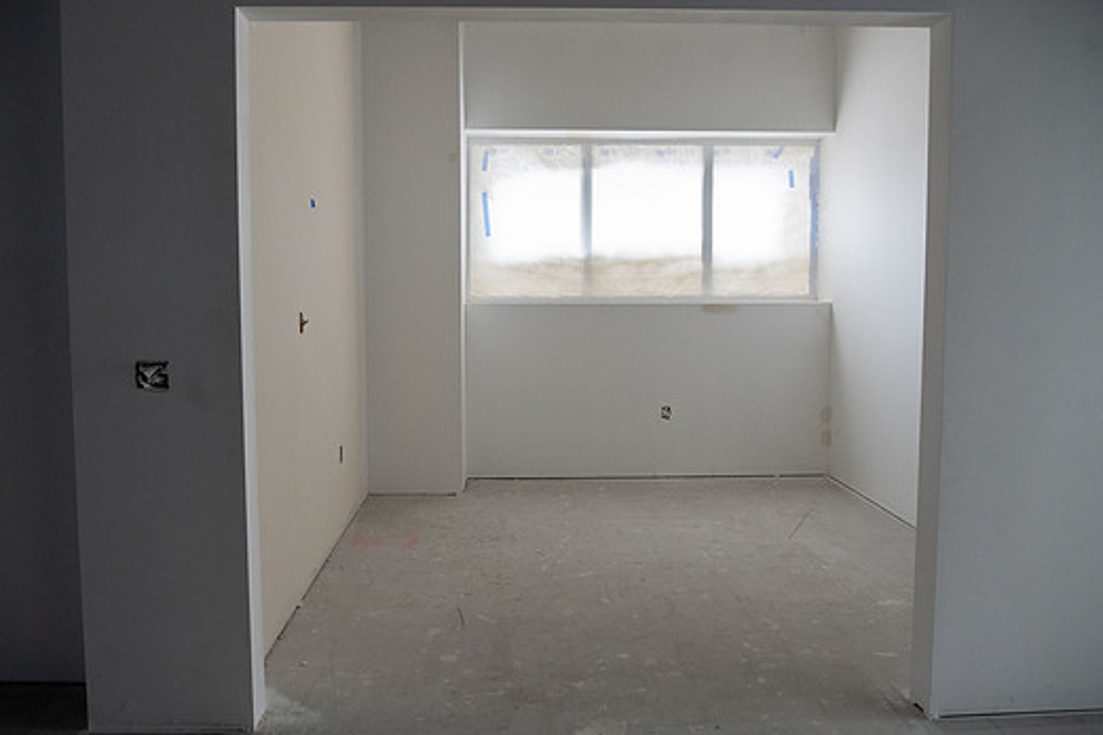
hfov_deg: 67.4
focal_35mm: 27
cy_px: 343
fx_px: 827
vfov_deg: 47.9
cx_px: 532
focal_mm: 24
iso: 1250
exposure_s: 1/250
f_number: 4
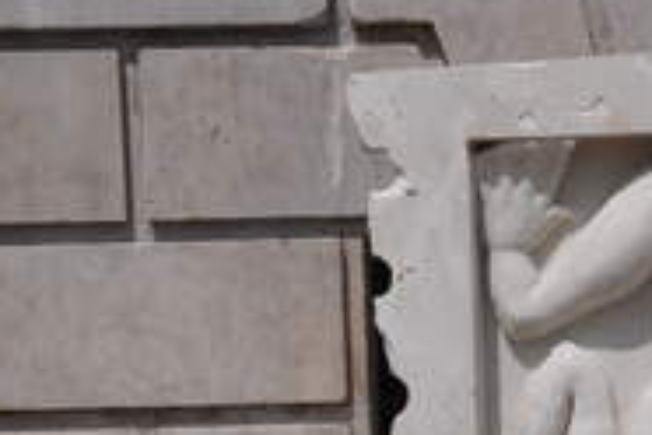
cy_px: 665
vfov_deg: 9.9
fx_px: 2427
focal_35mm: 134
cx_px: 631
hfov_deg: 15.1
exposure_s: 1/500
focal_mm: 26
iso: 200
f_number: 11
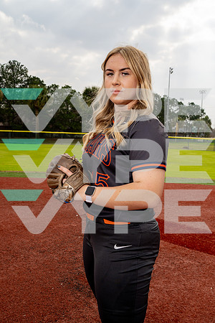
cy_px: 162
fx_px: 314
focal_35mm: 35
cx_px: 108
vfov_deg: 54.4
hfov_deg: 37.9
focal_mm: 35
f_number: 8
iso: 125
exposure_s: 1/250
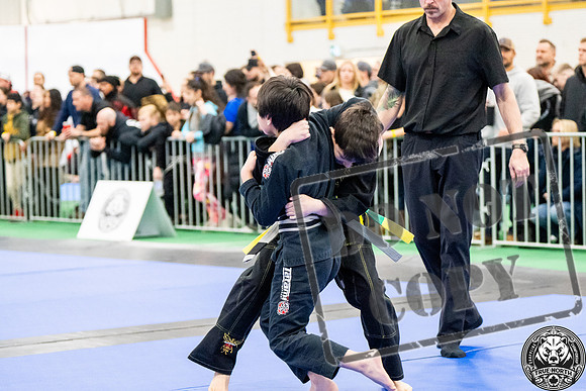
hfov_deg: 19.5
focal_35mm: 105
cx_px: 293
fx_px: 1709
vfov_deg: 13.0
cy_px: 196
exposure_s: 1/500
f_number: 2.8
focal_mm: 70
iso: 6400
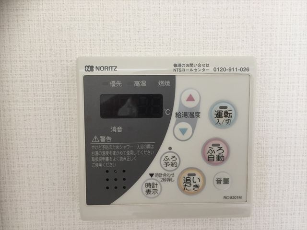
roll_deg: -0.4
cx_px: 154
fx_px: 257
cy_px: 115
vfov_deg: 48.2
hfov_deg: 61.7
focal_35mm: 29
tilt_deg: -6.5
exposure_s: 1/33
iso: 160
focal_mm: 4.15
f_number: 2.2
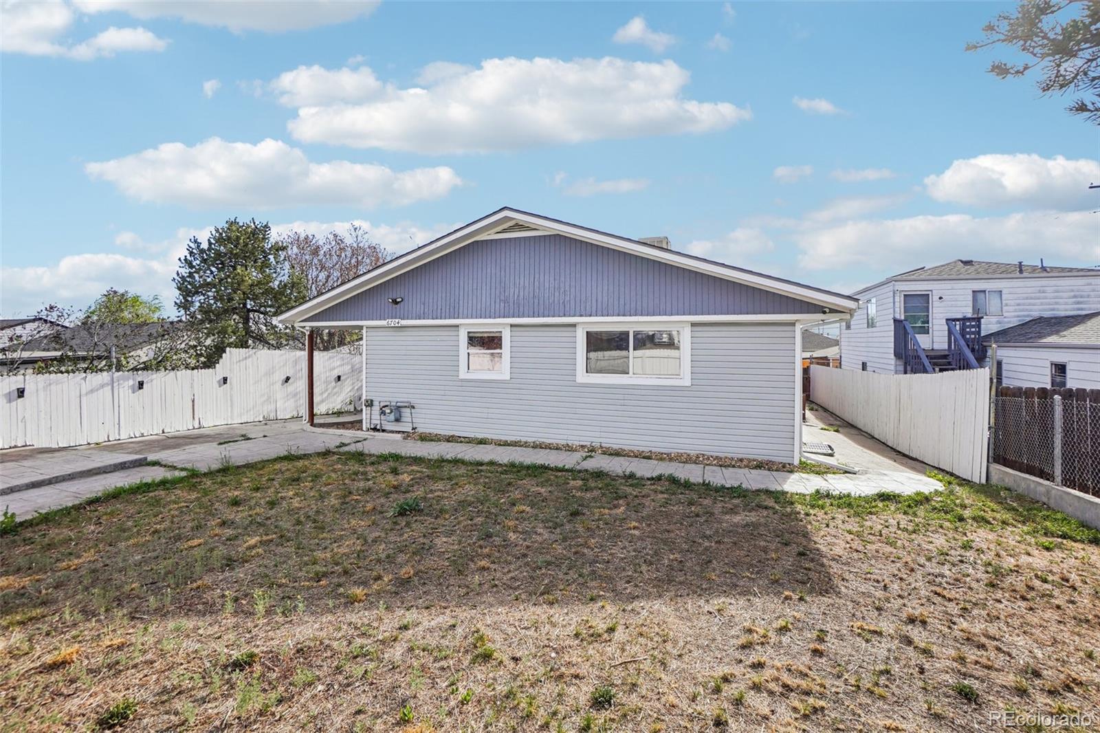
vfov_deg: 77.3
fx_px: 458
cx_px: 550
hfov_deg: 100.4
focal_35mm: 15
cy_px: 366
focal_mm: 10
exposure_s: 1/200
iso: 100
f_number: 8
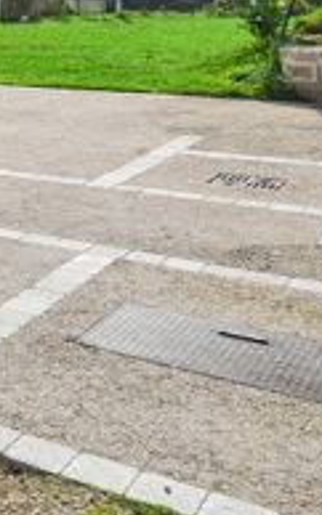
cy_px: -41
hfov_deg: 14.8
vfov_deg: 29.5
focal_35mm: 63
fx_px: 886
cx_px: -407
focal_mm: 10
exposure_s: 1/500
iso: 200
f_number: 11
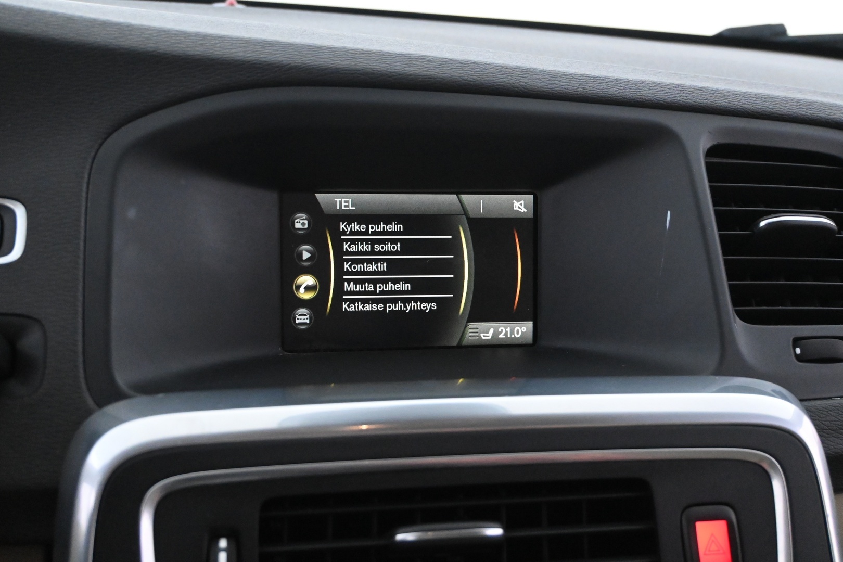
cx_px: 422
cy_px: 281
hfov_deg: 47.2
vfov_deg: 32.4
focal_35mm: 41
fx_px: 966
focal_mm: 27.5
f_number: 4.5
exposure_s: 1/50
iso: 6400
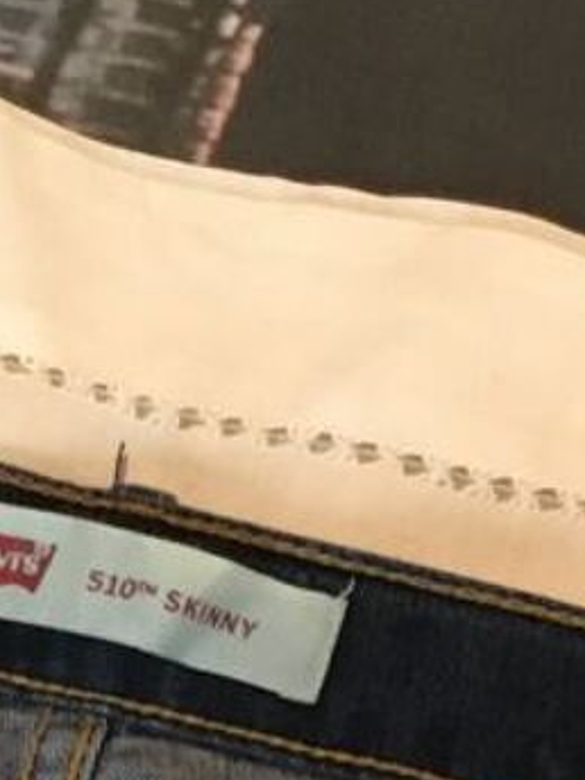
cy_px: 935
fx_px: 2704
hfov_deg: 12.3
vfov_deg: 15.8
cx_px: 224
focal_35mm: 120
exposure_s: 1/20
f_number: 2.4
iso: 250
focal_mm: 3.3
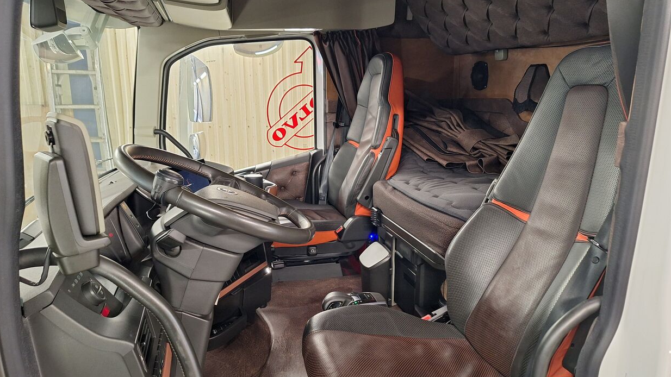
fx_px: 463
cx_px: 325
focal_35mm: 26
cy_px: 232
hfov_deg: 71.9
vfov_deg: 44.1
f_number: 1.8
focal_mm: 5.54
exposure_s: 1/50
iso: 250
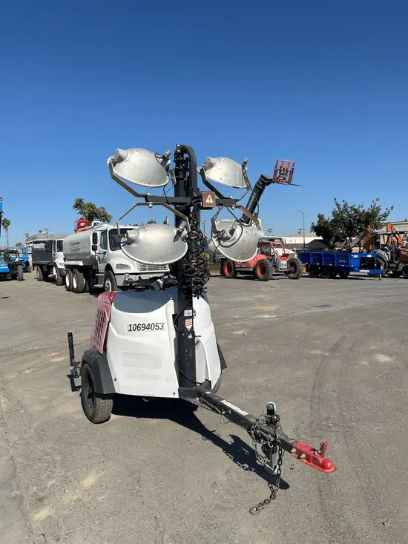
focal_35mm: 26
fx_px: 408
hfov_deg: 53.1
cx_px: 204
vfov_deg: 67.3
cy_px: 272
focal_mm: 5.7
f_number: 1.5
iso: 50
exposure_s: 1/6993
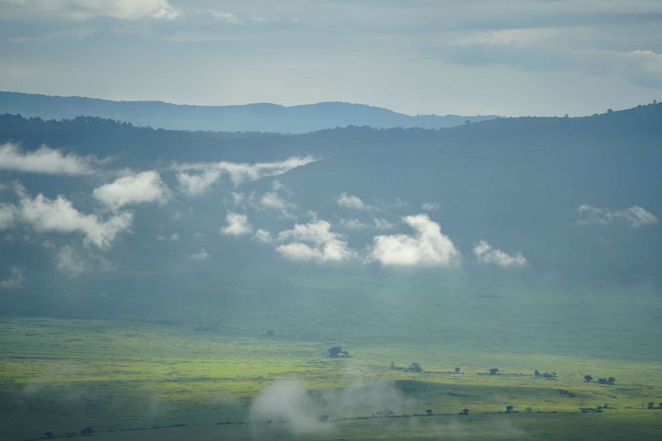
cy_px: 220
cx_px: 331
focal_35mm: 400
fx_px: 7354
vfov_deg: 3.4
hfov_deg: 5.2
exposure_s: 1/500
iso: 125
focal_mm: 400
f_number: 6.3
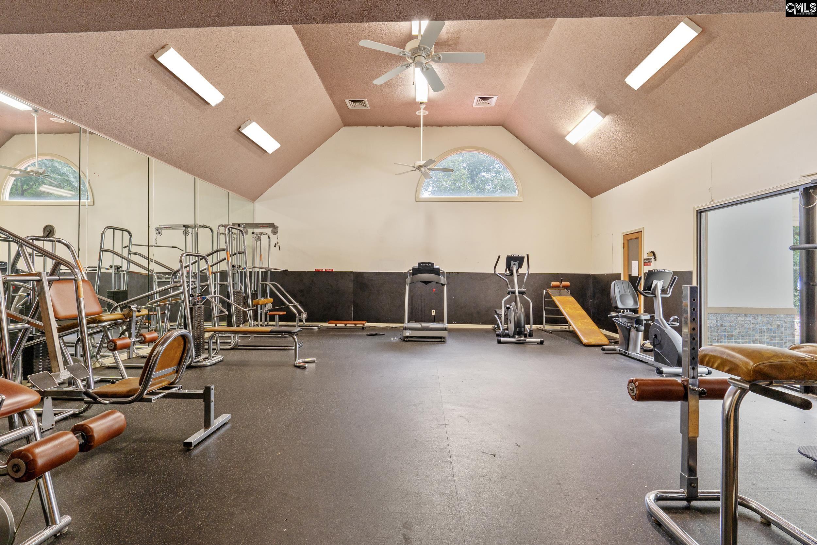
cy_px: 272
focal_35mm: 16
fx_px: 374
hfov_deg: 95.0
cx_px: 408
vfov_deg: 72.1
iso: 200
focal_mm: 11
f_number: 6.3
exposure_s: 1/3
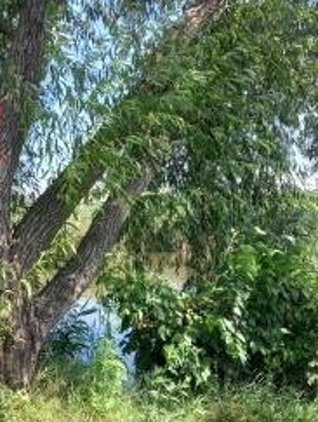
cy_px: 198
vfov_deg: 41.2
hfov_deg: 31.1
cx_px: 83
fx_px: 562
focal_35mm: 46
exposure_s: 1/190
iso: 25
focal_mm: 4.6
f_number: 2
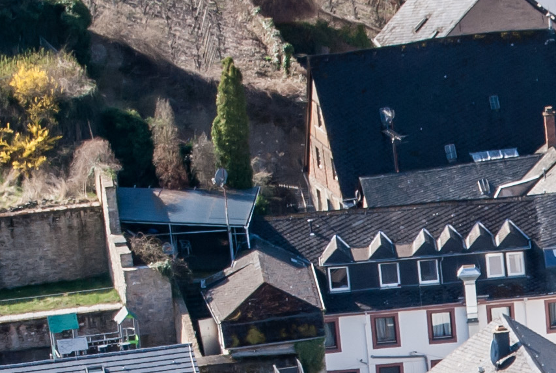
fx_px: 6310
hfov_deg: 5.0
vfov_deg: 3.4
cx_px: 839
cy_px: 546
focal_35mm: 408
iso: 100
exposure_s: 1/125
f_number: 9
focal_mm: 60
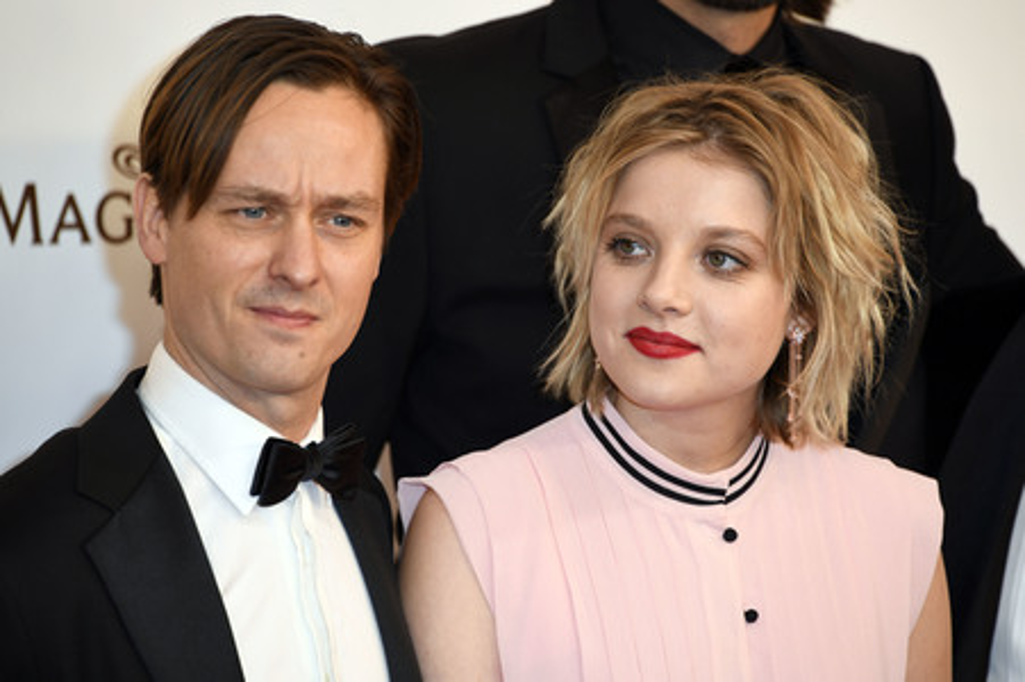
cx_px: 512
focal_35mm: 300
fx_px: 8535
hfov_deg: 6.9
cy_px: 341
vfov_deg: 4.6
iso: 320
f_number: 6.3
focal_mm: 300
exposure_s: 1/125
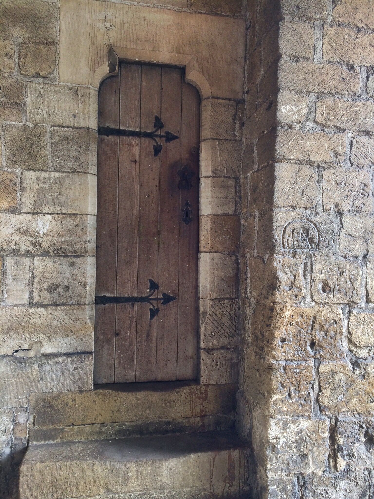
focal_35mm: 29
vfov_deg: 61.7
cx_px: 187
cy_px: 250
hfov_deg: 48.2
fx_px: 418
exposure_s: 1/33
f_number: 2.2
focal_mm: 4.15
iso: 40
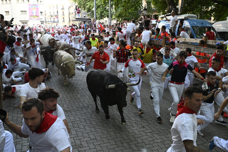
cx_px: 114
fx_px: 222
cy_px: 76
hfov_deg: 54.5
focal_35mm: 35
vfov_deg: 37.8
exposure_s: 1/640
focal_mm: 35
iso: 2500
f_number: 4
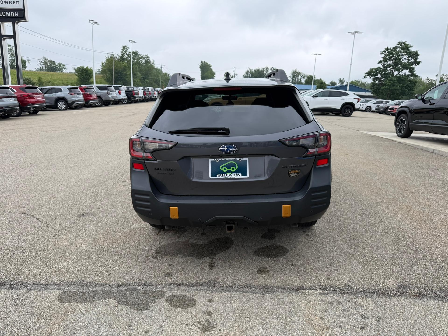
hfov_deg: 71.6
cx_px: 224
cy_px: 168
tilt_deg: -13.1
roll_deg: -1.7
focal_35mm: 24
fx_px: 311
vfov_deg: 56.8
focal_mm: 6.76
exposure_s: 1/671
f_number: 1.78
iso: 80
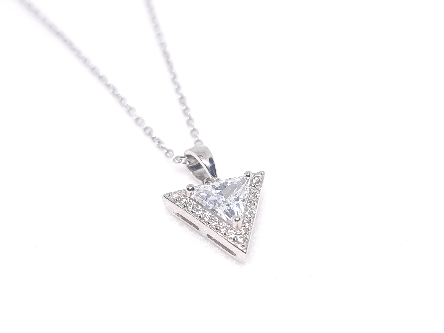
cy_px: 166
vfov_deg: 56.8
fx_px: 308
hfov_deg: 71.6
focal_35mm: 24
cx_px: 222
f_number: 1.8
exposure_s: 1/90
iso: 50
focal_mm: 6.7
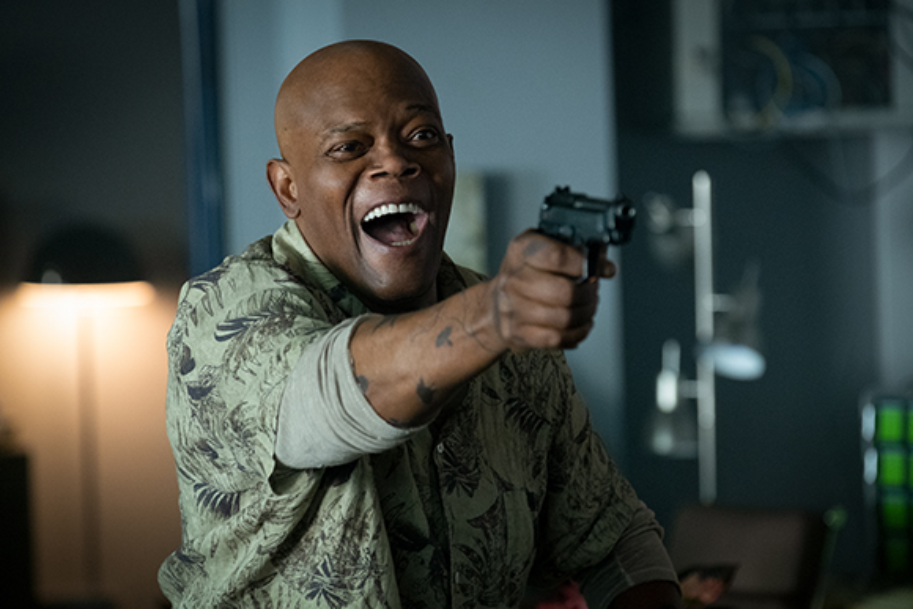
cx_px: 456
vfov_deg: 6.8
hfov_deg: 10.2
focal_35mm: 202
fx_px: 5124
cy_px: 304
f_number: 3.6
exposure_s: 1/125
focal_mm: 134.4
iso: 3200
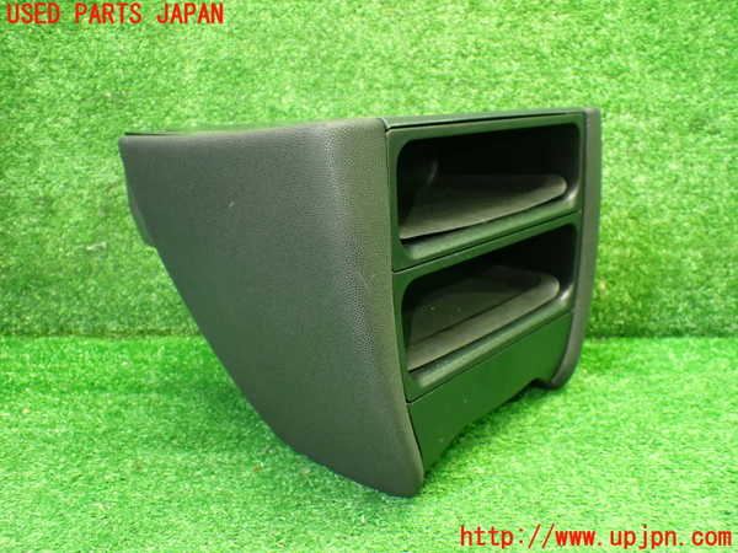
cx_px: 369
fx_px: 640
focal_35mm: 30
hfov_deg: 60.0
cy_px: 276
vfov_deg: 46.8
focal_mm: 5.4
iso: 800
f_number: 2.3
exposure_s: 1/50
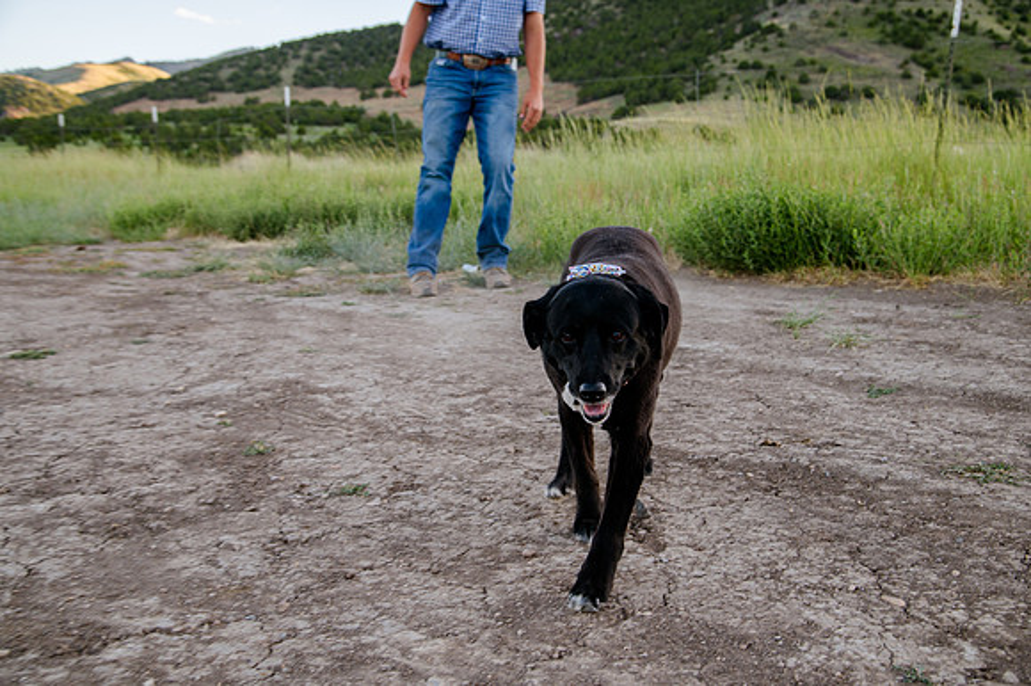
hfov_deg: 48.5
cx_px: 516
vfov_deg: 33.4
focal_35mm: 40
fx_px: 1145
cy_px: 343
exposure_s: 1/200
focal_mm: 40
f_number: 5.6
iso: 400
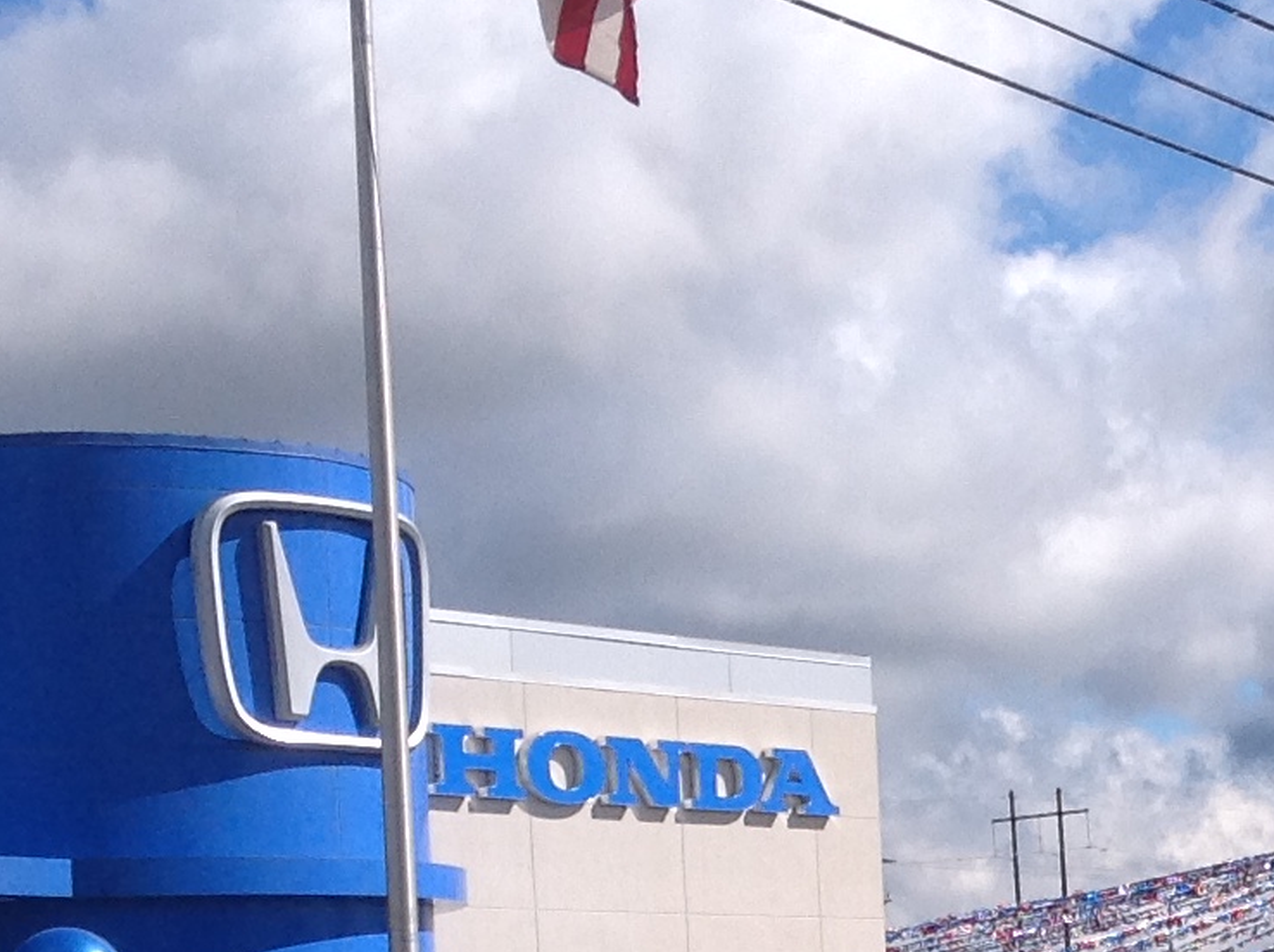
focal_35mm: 123
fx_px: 4520
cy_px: 1291
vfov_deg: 11.6
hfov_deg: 15.7
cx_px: 1291
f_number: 2.4
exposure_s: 1/2747
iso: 64
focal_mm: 4.28
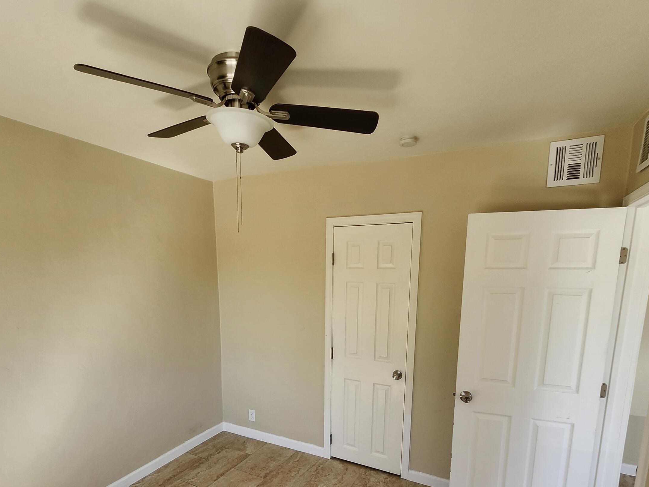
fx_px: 337
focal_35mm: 18
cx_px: 312
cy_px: 330
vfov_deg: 69.3
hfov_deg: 87.7
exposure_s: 1/120
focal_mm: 1.74
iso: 50
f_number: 2.2
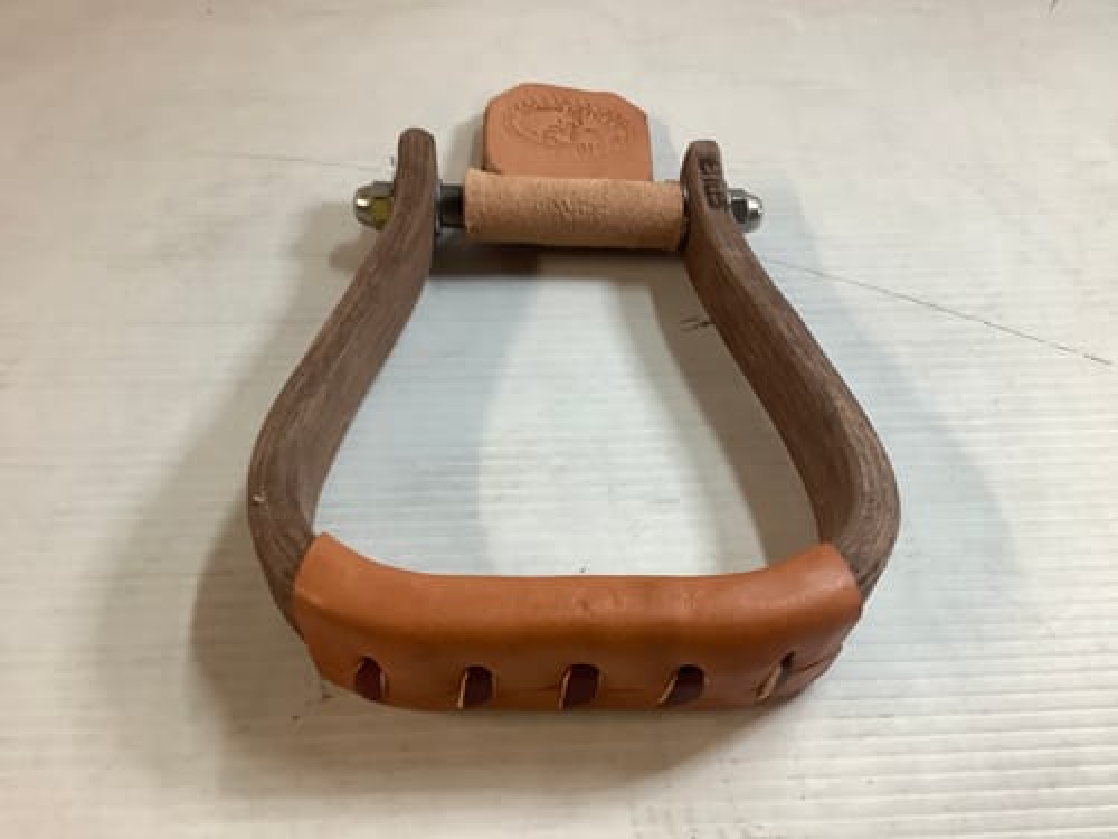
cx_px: 559
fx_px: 1001
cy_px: 420
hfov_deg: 58.4
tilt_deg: -52.6
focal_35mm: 31
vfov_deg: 45.4
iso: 125
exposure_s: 1/50
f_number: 2.4
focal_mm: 3.3
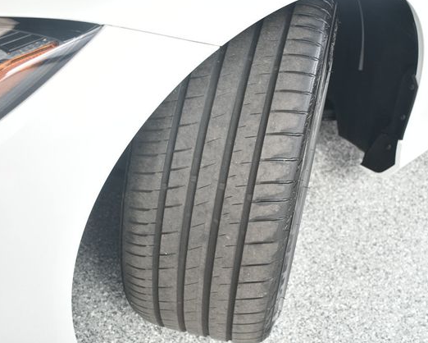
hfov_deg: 40.2
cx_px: 244
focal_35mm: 46
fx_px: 583
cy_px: 170
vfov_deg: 32.8
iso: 100
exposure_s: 1/160
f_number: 4.5
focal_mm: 27
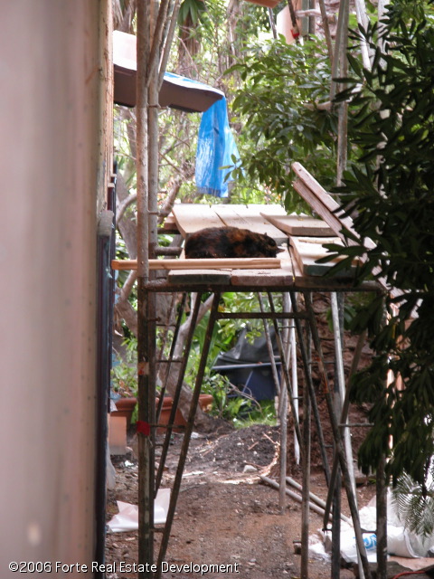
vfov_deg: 10.4
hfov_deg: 7.8
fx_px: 3193
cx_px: 217
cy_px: 290
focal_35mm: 191
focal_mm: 48.5
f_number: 4
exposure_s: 1/60.3
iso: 100
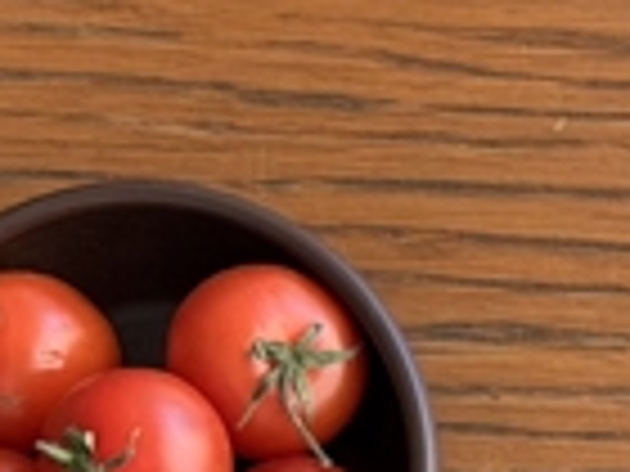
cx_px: 1226
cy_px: 1346
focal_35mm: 304
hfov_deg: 6.3
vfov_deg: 4.7
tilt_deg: -81.5
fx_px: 5533
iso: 64
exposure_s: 1/407
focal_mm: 6.76
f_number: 1.78
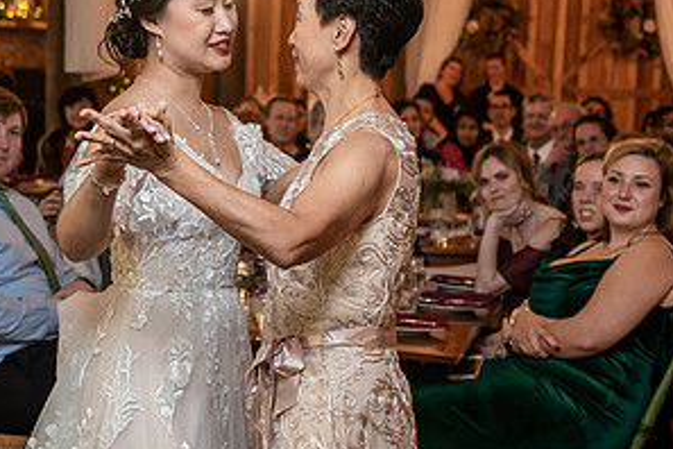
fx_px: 1925
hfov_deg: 19.8
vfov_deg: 13.3
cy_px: 266
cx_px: 321
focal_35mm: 103
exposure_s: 1/100
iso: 2000
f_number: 4
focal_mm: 49
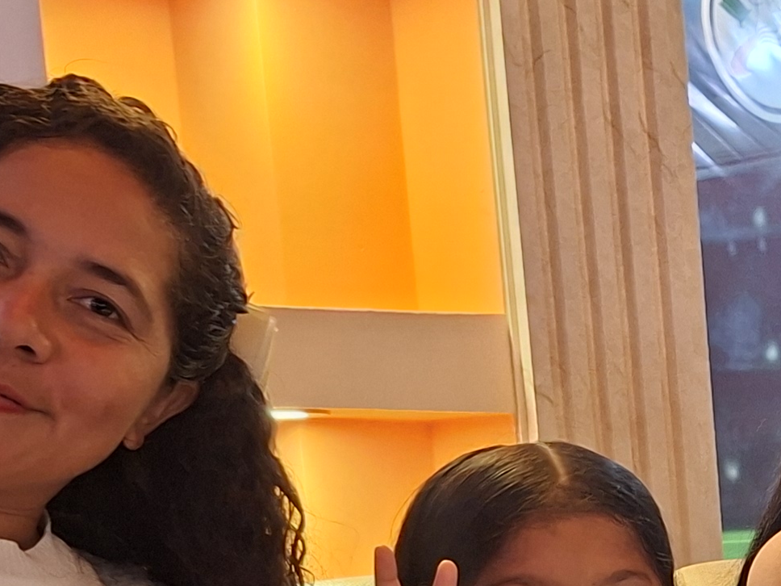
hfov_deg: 19.3
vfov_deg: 14.7
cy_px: 817
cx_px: 974
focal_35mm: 95
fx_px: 2143
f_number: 1.8
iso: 400
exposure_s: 1/30
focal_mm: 5.54
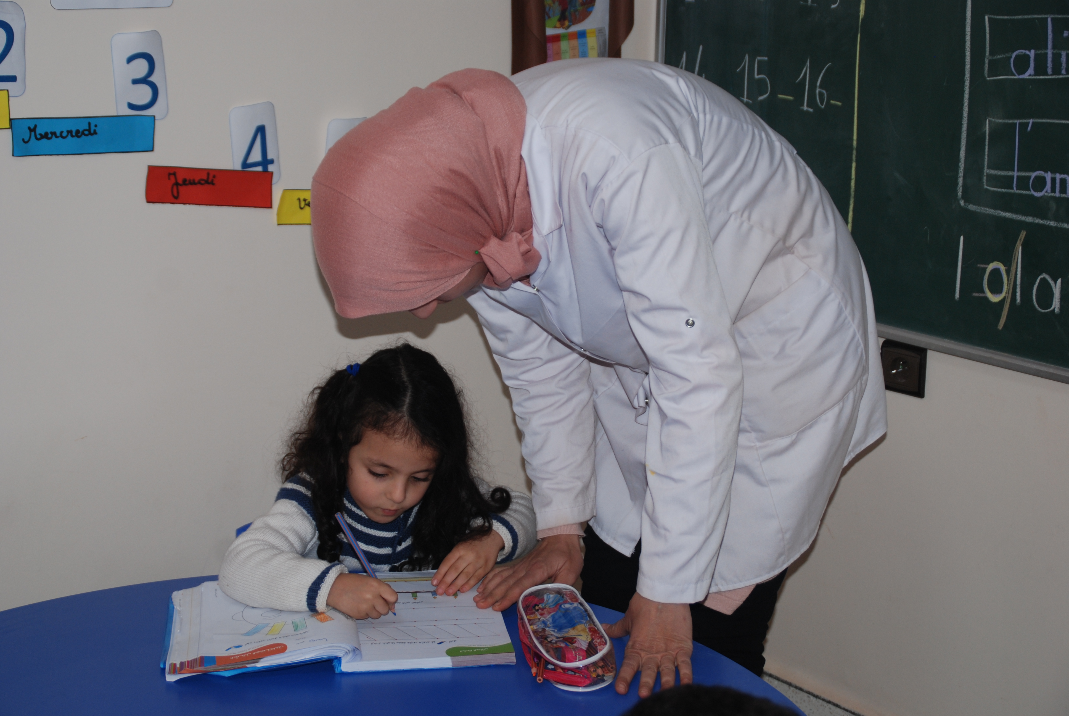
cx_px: 534
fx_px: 1873
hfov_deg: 31.9
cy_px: 358
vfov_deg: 21.6
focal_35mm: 63
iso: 200
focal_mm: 42
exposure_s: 1/60
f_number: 4.5
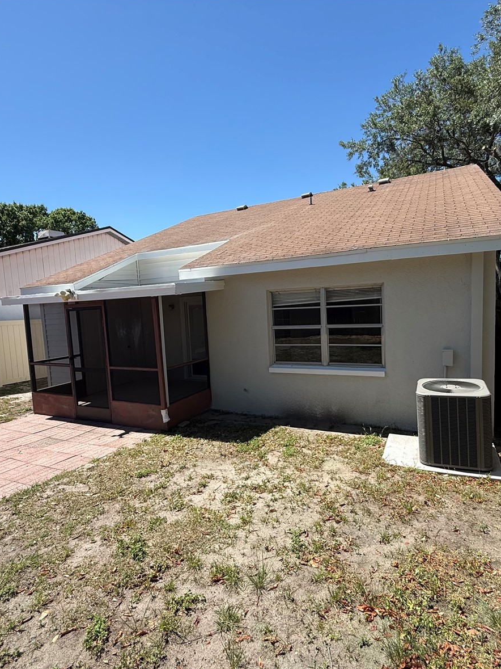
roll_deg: +4.1
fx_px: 367
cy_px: 336
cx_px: 265
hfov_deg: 68.6
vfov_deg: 84.7
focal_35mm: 19
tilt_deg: -6.3
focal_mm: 2.22
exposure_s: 1/1105
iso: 50
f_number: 2.2
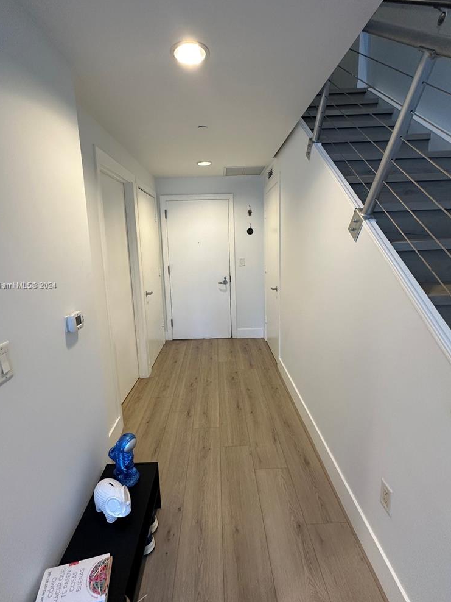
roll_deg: +1.2
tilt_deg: -10.7
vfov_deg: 91.0
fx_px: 295
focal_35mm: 17
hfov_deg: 74.7
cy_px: 286
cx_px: 219
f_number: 2.2
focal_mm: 2.22
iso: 160
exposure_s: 1/60
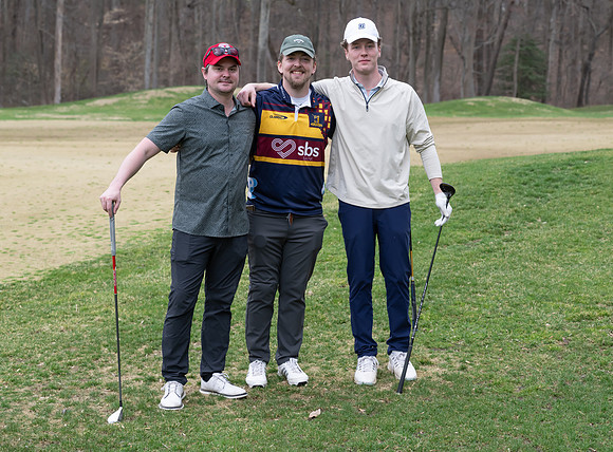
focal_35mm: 82
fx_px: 1439
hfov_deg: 24.0
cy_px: 227
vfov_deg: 17.9
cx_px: 344
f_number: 5
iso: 640
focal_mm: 72
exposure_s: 1/500
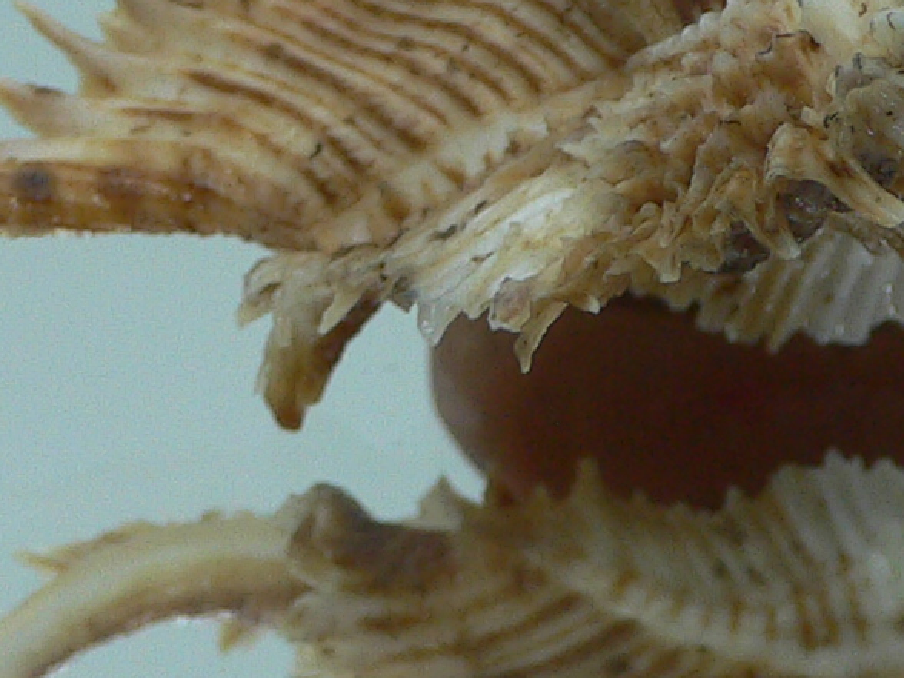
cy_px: -3
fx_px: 3134
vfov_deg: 12.2
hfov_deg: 16.2
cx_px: 836
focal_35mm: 120
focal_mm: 4.6
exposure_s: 1/60
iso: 100
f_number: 2.8
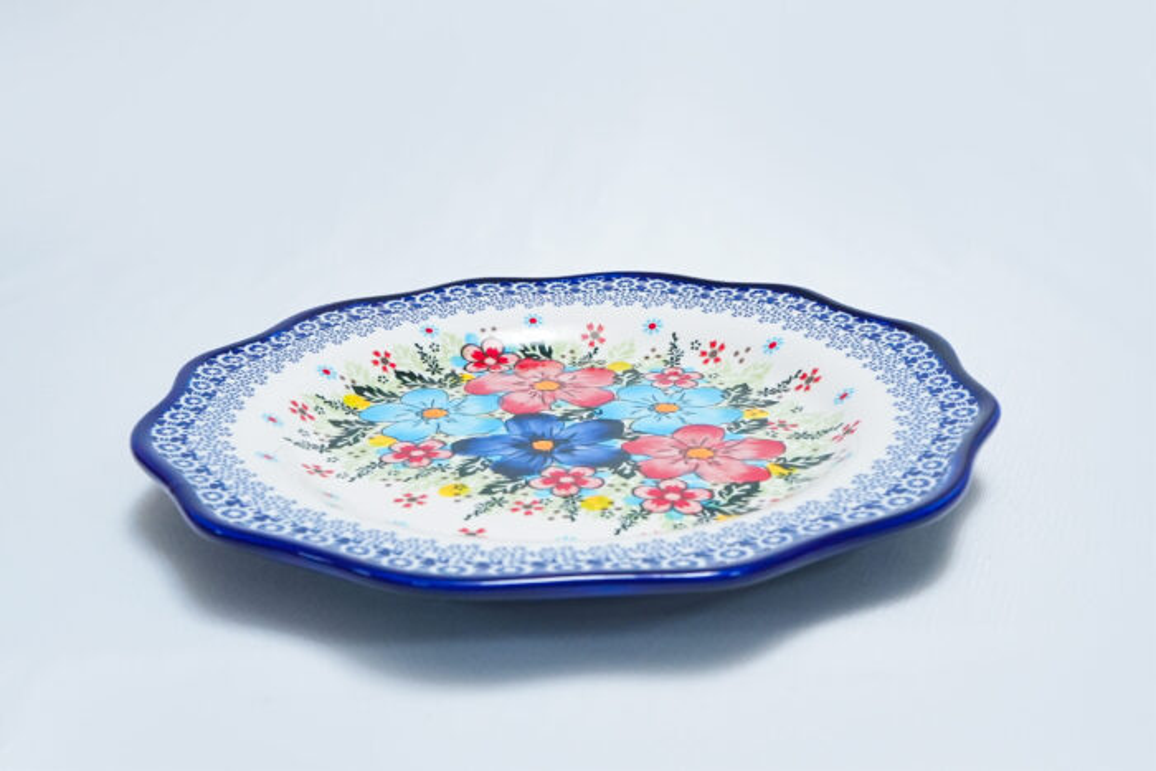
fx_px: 1253
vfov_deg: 34.2
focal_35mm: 39
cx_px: 578
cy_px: 386
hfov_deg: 49.5
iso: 2500
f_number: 9
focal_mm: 26
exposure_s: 1/160
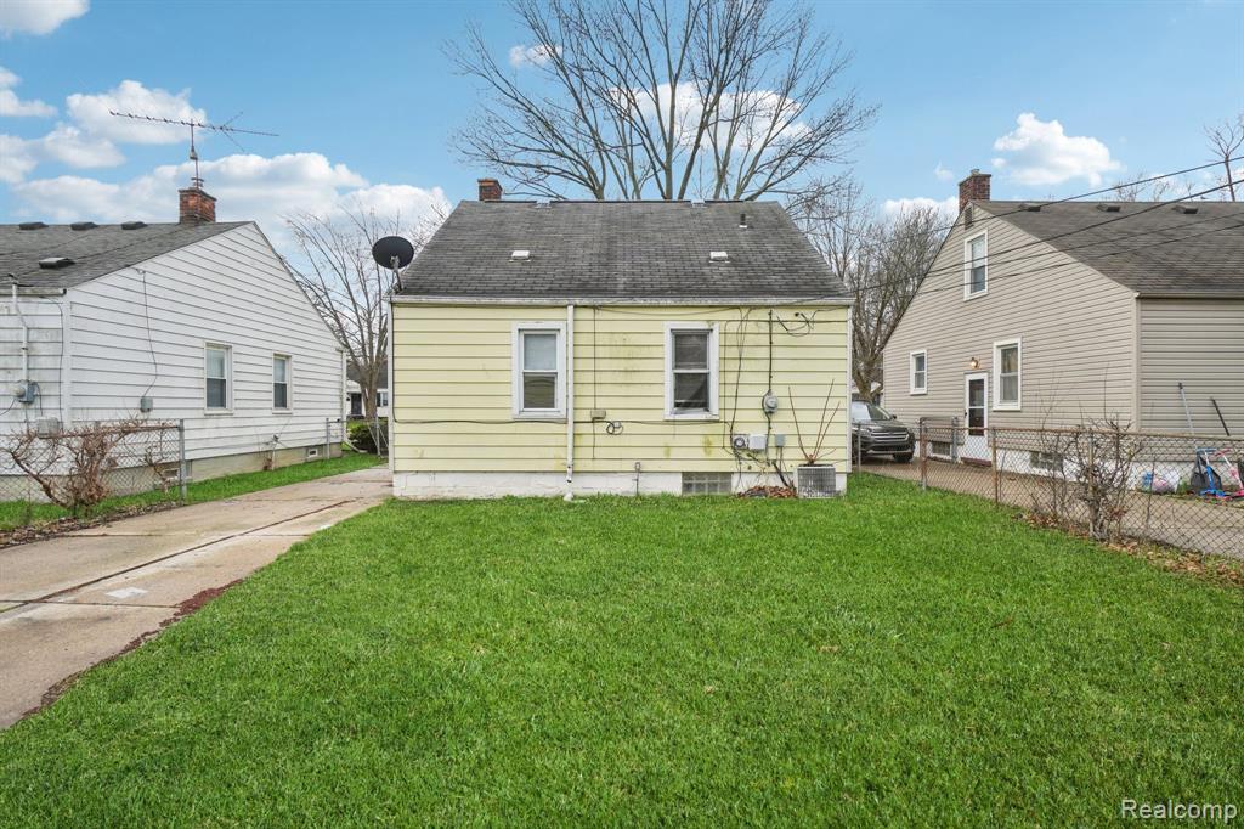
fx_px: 518
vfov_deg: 77.3
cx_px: 622
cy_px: 414
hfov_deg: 100.4
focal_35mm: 15
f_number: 8
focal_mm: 10
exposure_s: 1/200
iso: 100
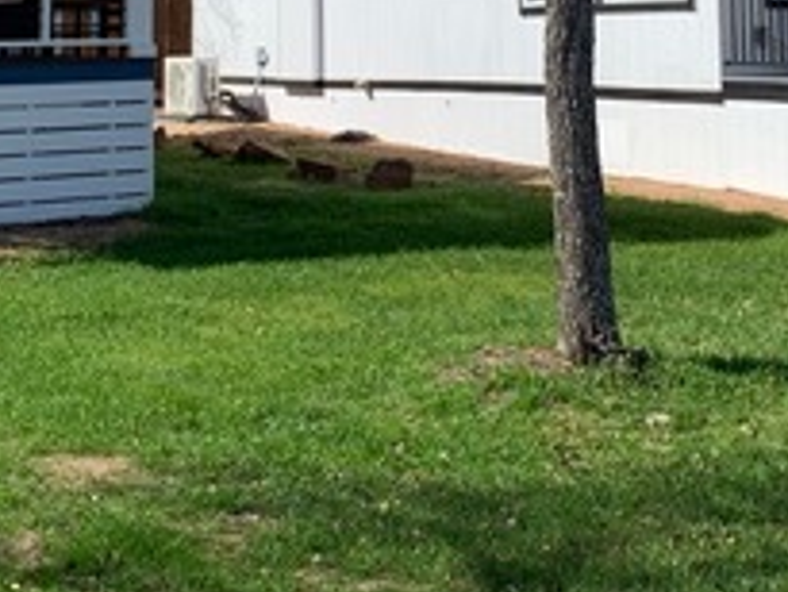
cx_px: 388
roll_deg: +0.4
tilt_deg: +6.6
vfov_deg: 17.3
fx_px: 1845
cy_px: -146
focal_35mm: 81
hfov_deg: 24.1
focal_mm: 4.25
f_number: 1.8
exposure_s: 1/1845
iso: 25
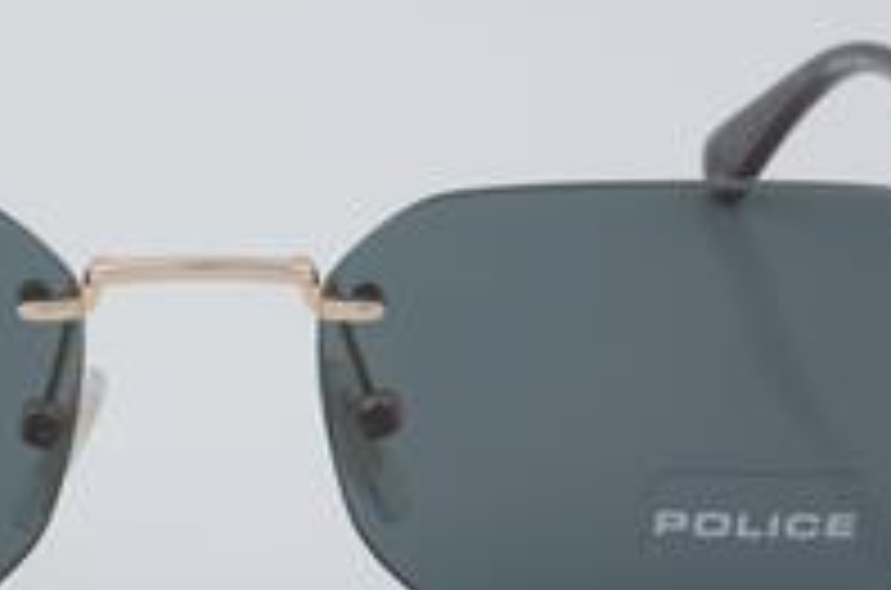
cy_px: 329
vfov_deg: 8.2
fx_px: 4124
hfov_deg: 12.3
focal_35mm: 167
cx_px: 202
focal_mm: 55
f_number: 32
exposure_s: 1/4
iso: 100
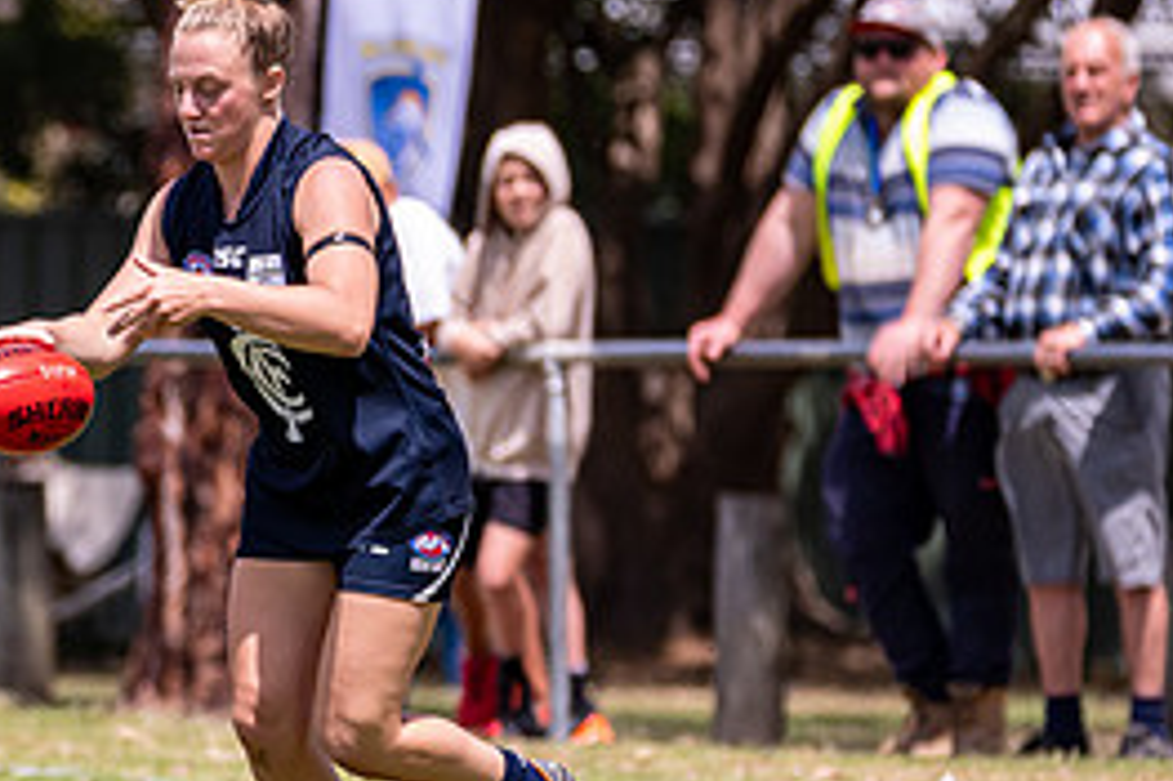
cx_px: 300
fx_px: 24812
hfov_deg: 2.7
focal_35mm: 762
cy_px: 552
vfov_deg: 1.8
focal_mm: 300
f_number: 6.3
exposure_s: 1/3200
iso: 800
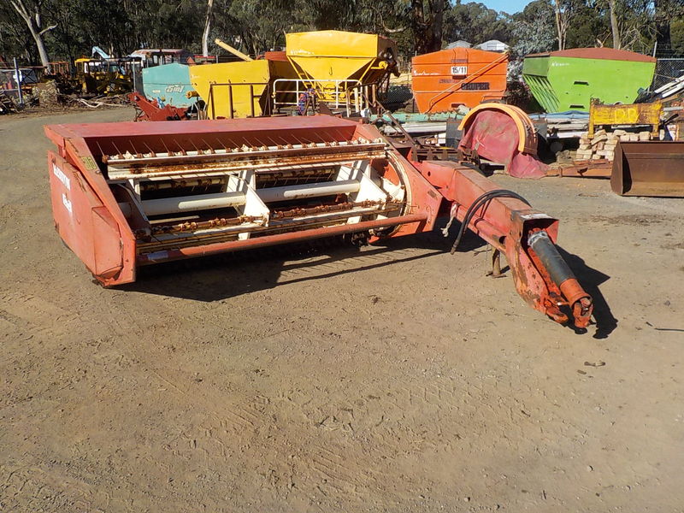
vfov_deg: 46.8
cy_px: 256
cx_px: 342
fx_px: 593
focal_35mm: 30
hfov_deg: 60.0
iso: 125
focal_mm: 4.1
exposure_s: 1/1250
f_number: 3.3
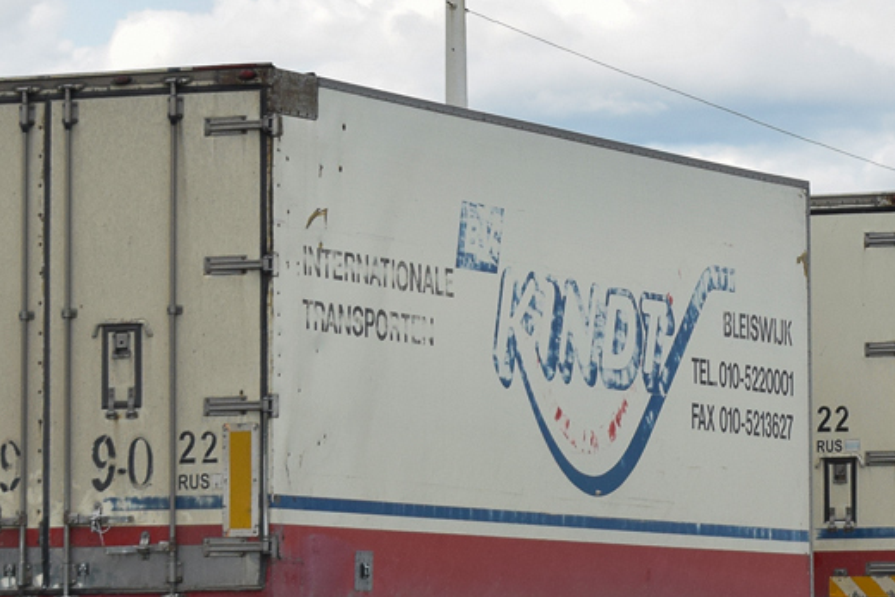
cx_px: 604
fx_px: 4128
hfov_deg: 12.4
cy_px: 323
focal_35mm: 166
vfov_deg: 8.3
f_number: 6.3
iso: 400
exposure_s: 1/1000
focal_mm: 48
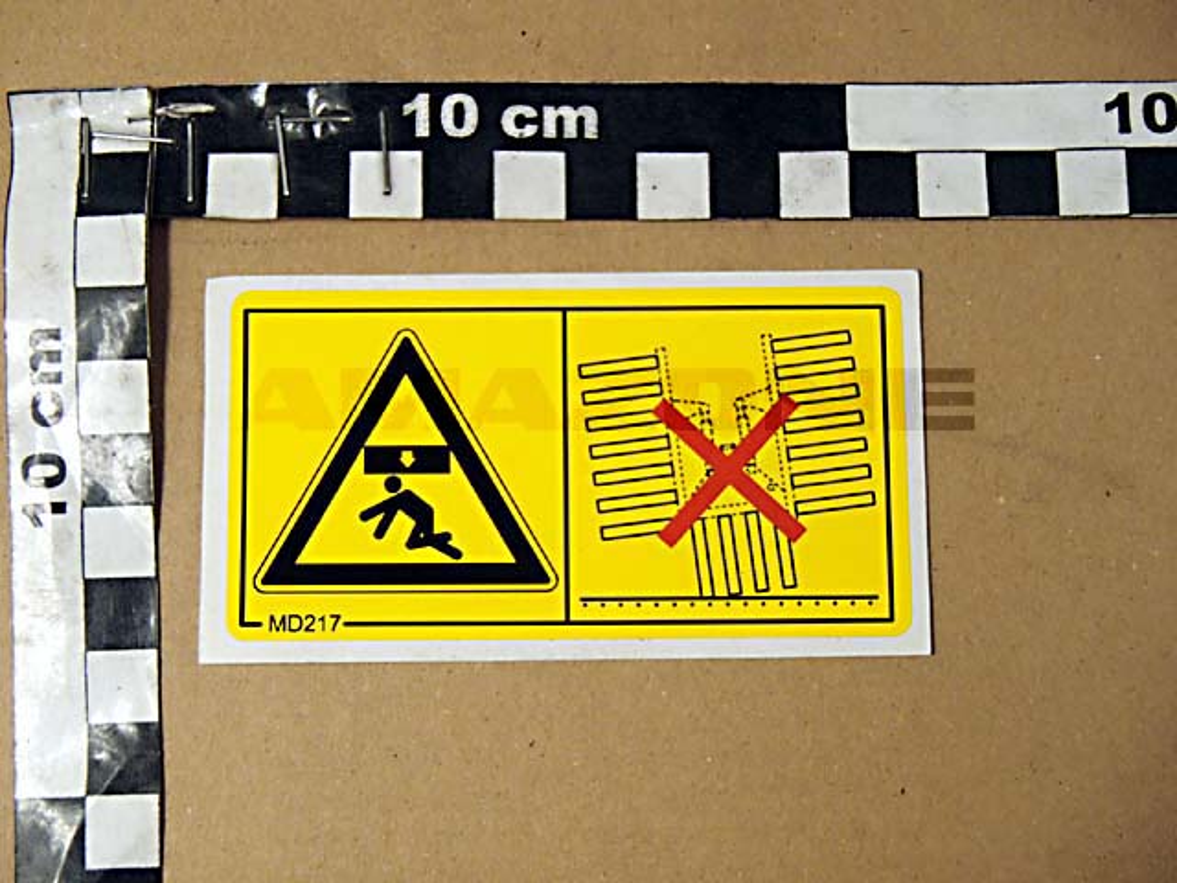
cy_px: 442
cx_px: 588
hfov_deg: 36.8
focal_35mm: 52
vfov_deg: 28.0
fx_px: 1768
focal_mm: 9.39
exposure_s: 1/80
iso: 200
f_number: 5
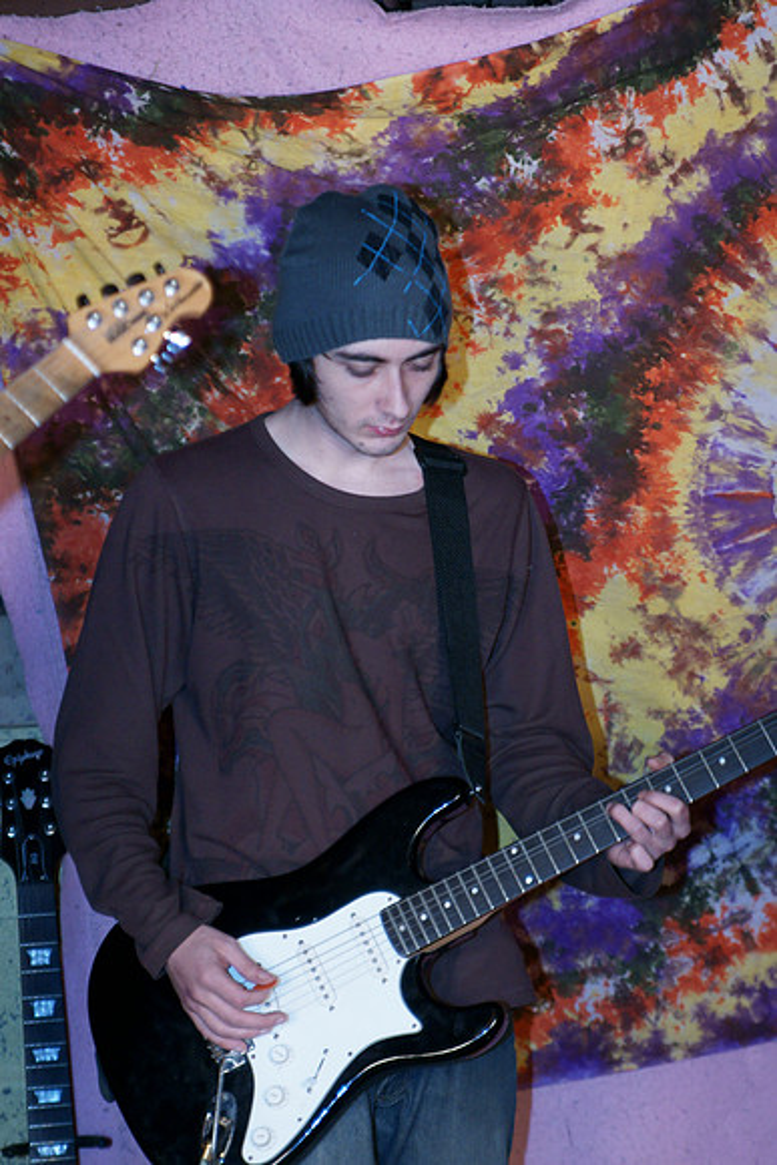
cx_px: 388
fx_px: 3640
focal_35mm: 112
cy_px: 582
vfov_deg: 18.2
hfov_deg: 12.2
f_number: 2.8
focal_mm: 75
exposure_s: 1/25
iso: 800
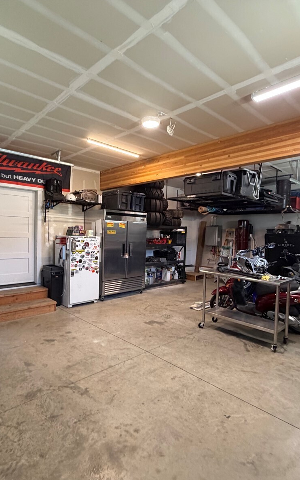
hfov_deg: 59.5
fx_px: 262
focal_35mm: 20
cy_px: 242
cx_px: 133
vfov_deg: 85.1
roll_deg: -0.7
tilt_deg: -1.2
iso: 400
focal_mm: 2.22
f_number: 2.2
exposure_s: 1/60
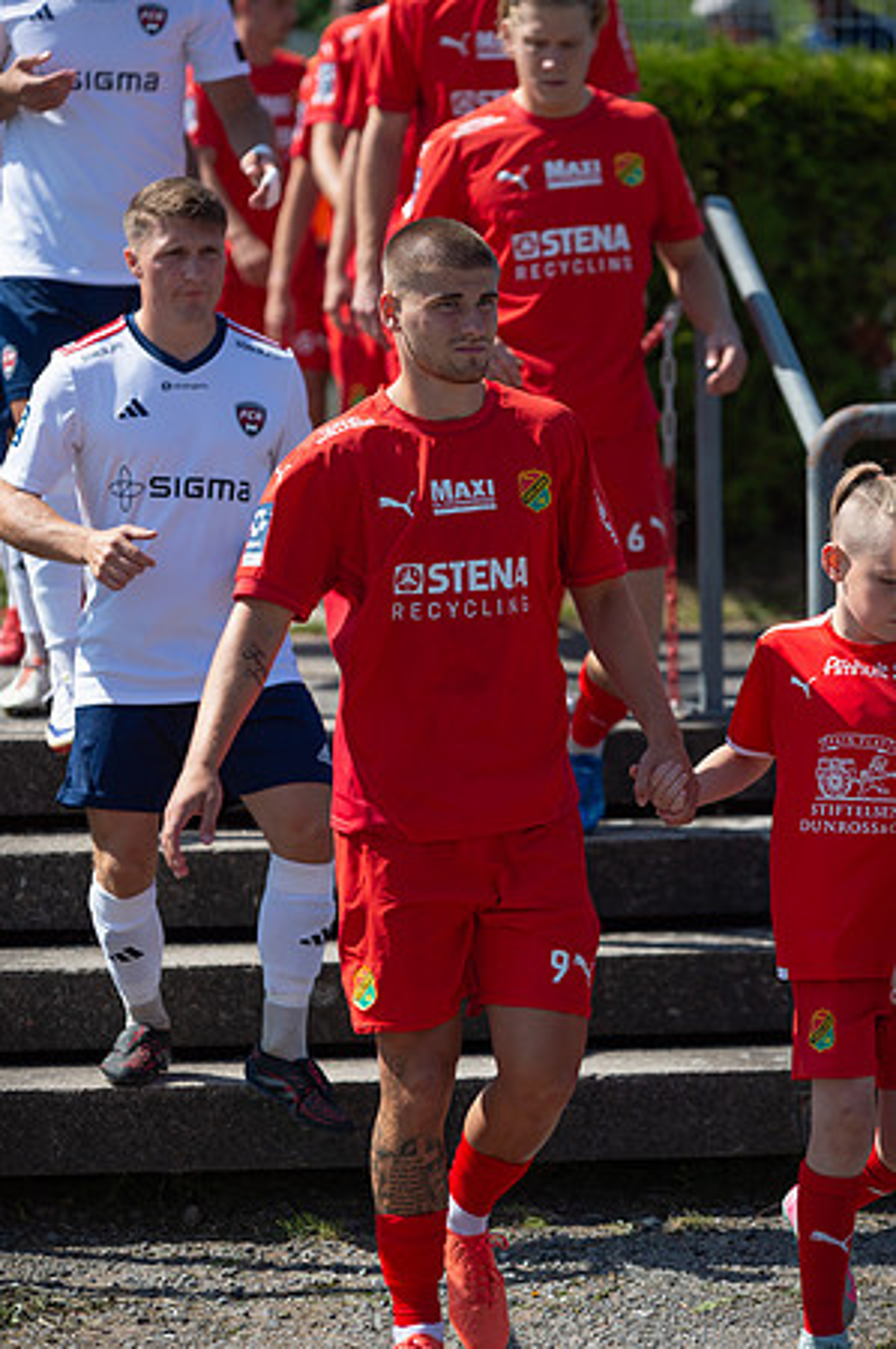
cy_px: 674
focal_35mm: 150
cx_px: 448
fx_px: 5613
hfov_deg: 9.1
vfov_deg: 13.7
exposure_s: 1/1600
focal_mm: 150
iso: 160
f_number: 4
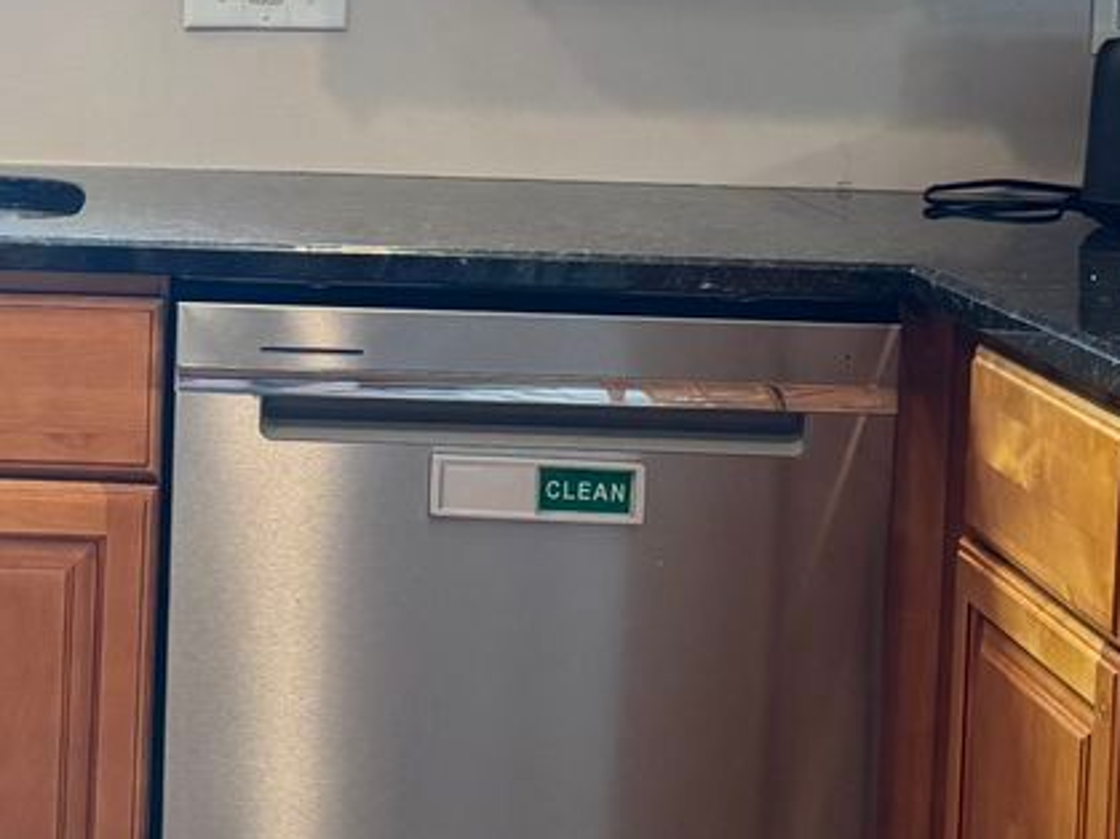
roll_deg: -2.5
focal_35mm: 86
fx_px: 2782
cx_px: 80
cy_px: 103
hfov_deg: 22.1
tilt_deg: -4.6
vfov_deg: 16.9
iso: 200
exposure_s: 1/120
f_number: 1.78
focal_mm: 6.76
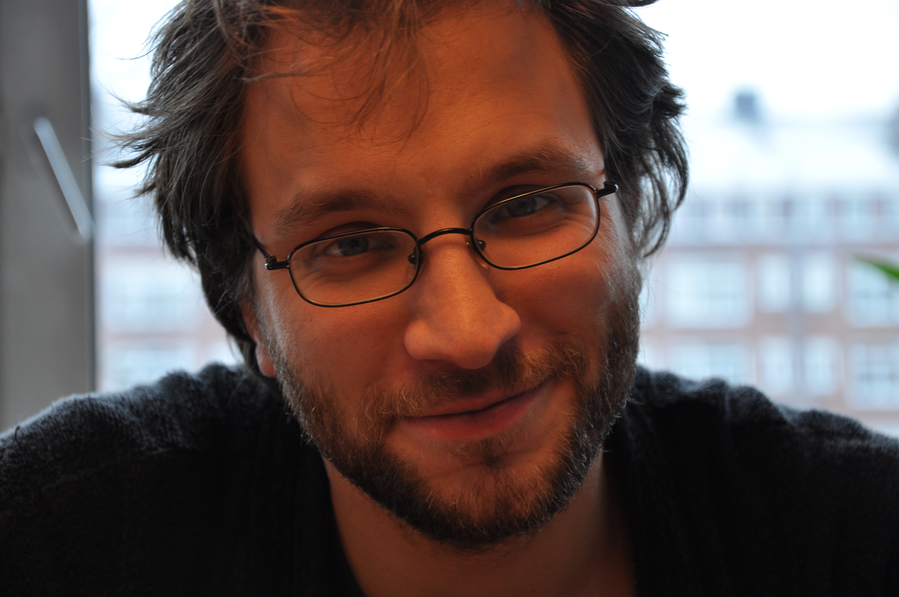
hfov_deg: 19.5
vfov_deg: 13.0
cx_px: 450
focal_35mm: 105
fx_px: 2619
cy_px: 298
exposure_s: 1/60
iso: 400
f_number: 5.3
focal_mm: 70
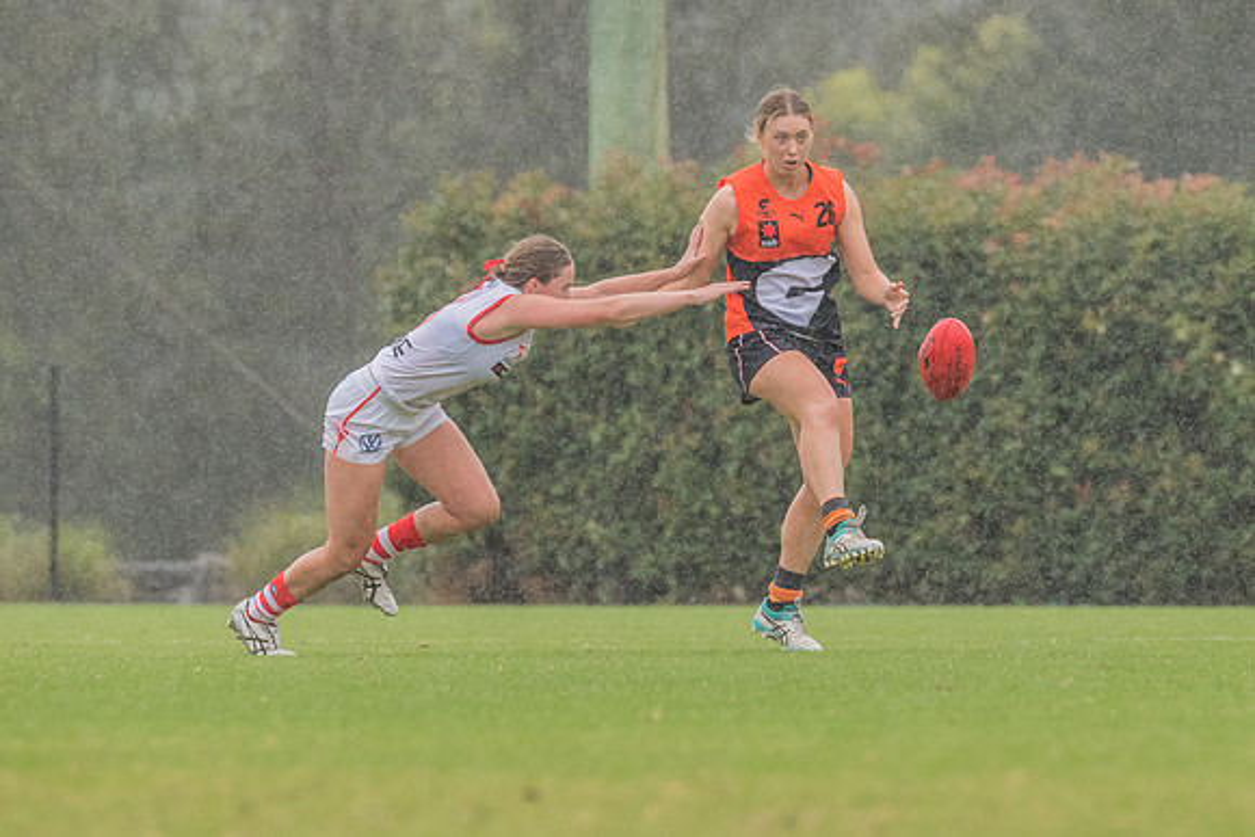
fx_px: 22460
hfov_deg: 3.2
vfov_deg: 2.1
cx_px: 823
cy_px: 319
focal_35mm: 644
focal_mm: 300
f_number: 5
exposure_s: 1/2000
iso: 800
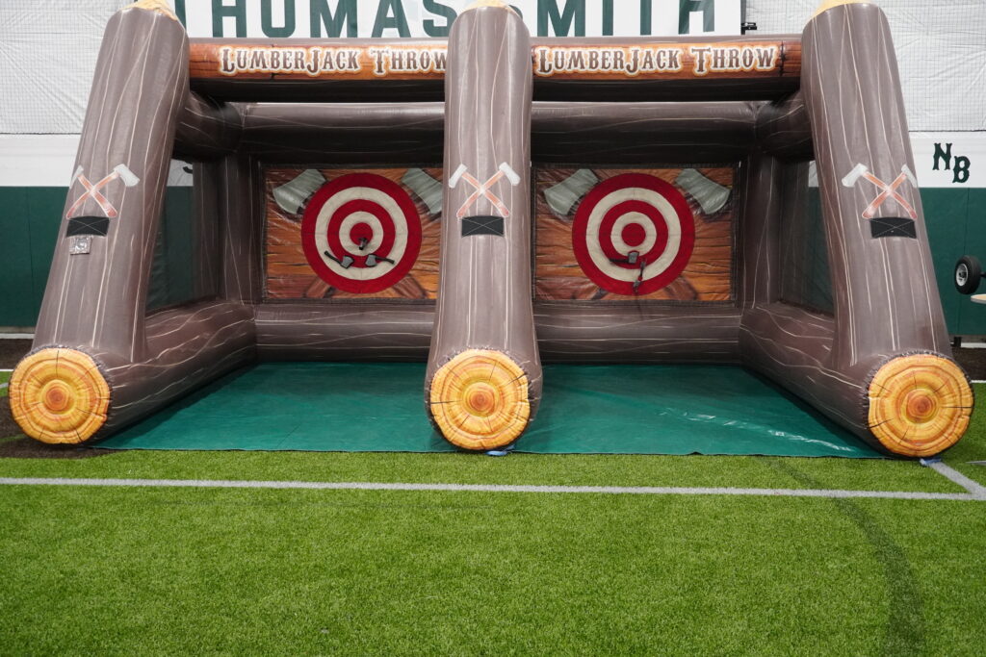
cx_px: 493
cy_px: 328
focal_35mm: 32
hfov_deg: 59.5
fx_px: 863
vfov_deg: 41.7
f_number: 4
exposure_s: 1/160
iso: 4000
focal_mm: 21
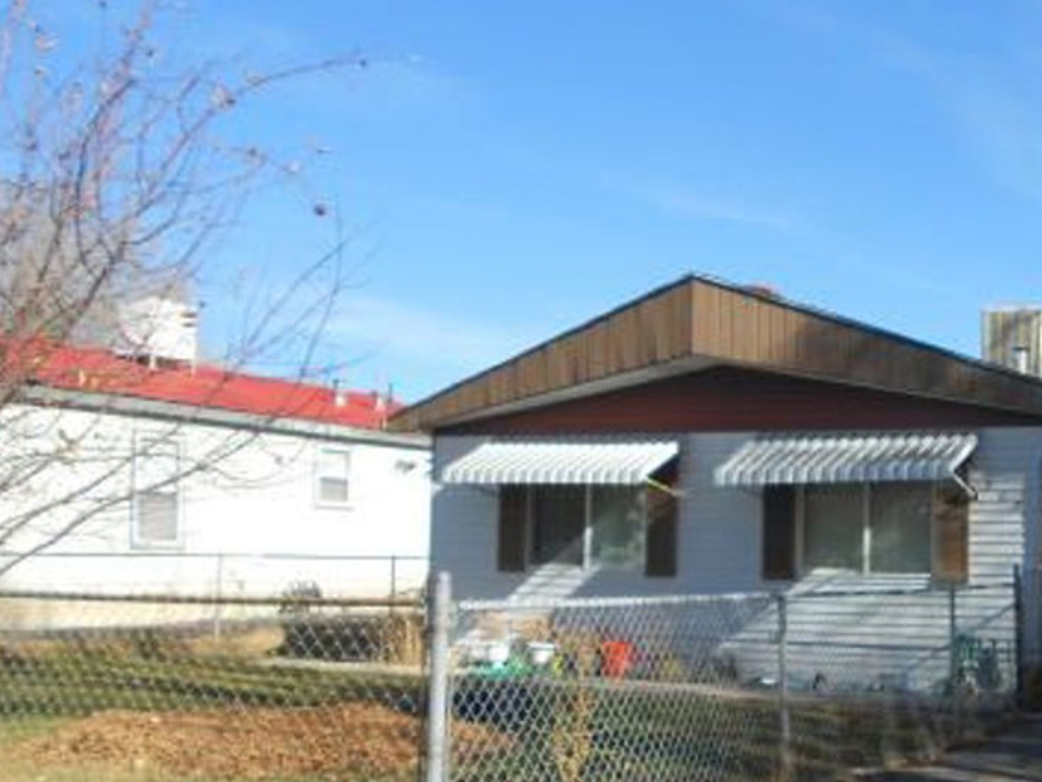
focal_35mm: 47
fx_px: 1415
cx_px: 884
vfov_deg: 30.7
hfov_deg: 38.4
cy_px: 500
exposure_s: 1/640
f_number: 3.2
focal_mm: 4.6
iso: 80
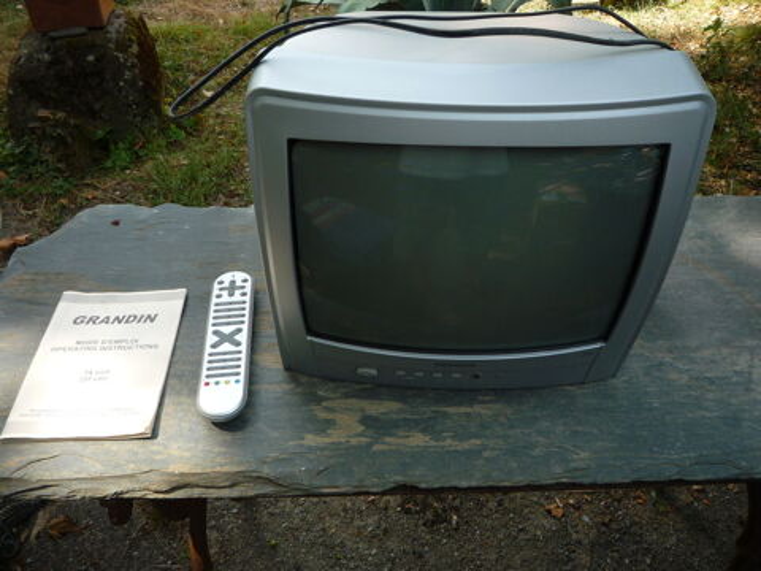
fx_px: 660
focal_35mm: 30
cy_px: 286
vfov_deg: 46.8
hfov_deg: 60.0
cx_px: 380
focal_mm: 5.2
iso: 100
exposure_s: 1/125
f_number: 4
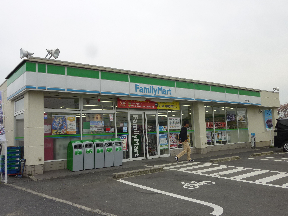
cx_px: 145
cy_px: 109
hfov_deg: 60.0
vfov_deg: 46.8
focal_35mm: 30
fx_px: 250
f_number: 3.5
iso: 80
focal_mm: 5.2
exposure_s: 1/500
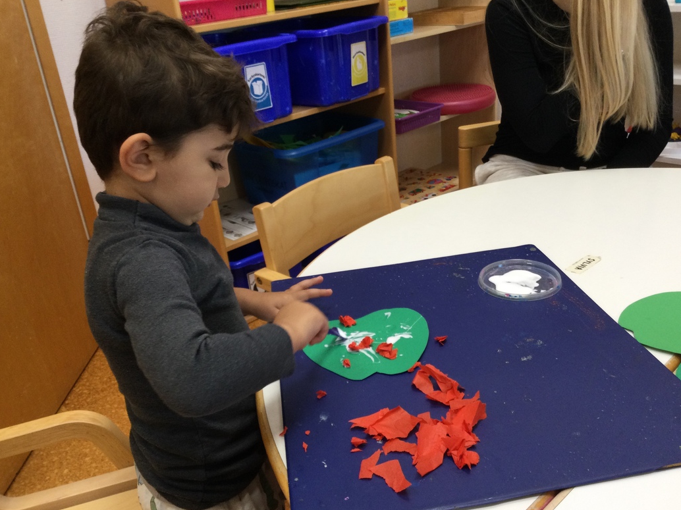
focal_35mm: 32
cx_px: 342
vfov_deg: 44.1
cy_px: 262
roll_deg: +6.1
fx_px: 629
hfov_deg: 56.8
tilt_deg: -25.7
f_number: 2.4
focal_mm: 3.3
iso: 64
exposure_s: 1/33
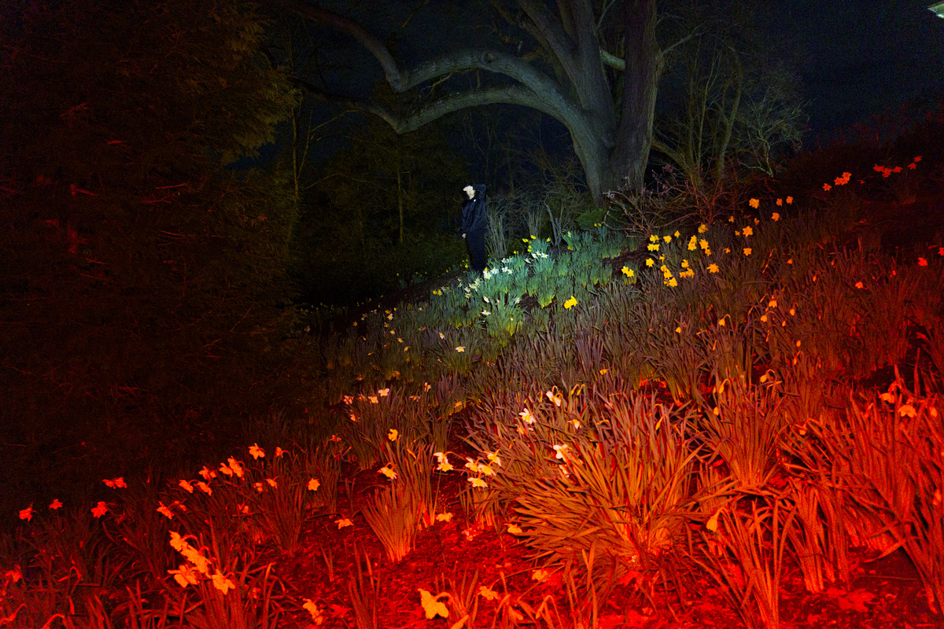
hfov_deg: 67.4
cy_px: 314
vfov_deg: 47.9
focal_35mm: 27
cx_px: 472
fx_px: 708
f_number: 3.5
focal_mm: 18
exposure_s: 1/20
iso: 2500
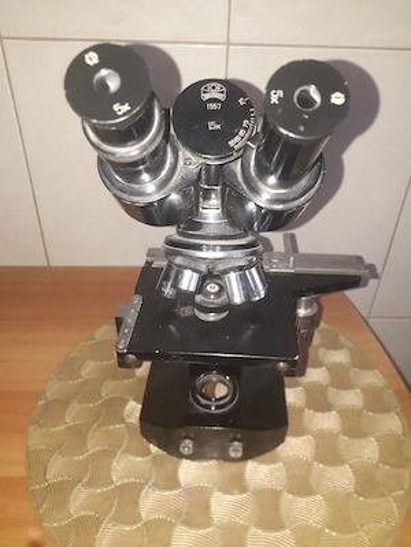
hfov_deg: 51.4
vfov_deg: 65.3
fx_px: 427
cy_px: 274
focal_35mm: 27
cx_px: 206
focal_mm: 3.6
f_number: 1.9
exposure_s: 1/50
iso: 100
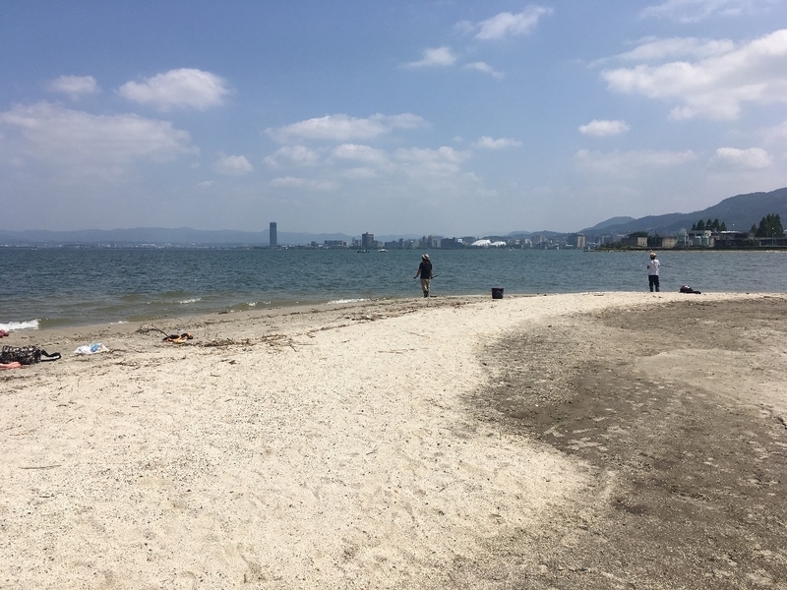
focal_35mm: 29
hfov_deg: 61.7
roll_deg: +0.3
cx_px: 394
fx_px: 659
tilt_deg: -5.4
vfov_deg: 48.2
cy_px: 295
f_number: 2.2
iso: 25
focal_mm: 4.15
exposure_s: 1/3344
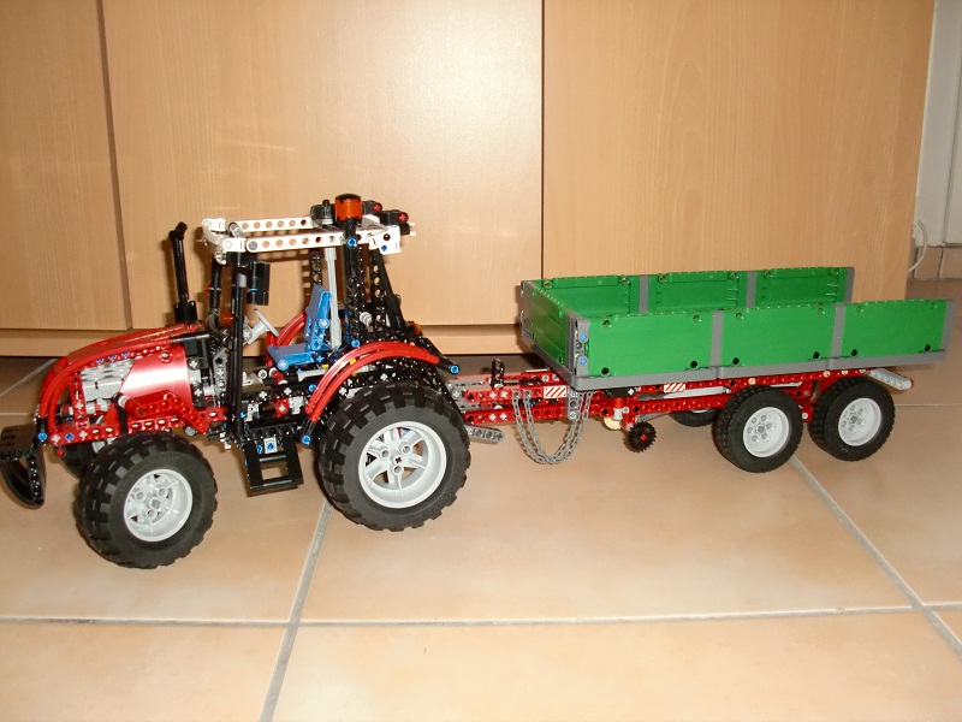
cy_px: 361
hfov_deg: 51.4
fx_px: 1000
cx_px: 481
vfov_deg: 39.7
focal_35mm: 36
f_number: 2.8
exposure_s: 1/60
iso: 400
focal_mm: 6.3
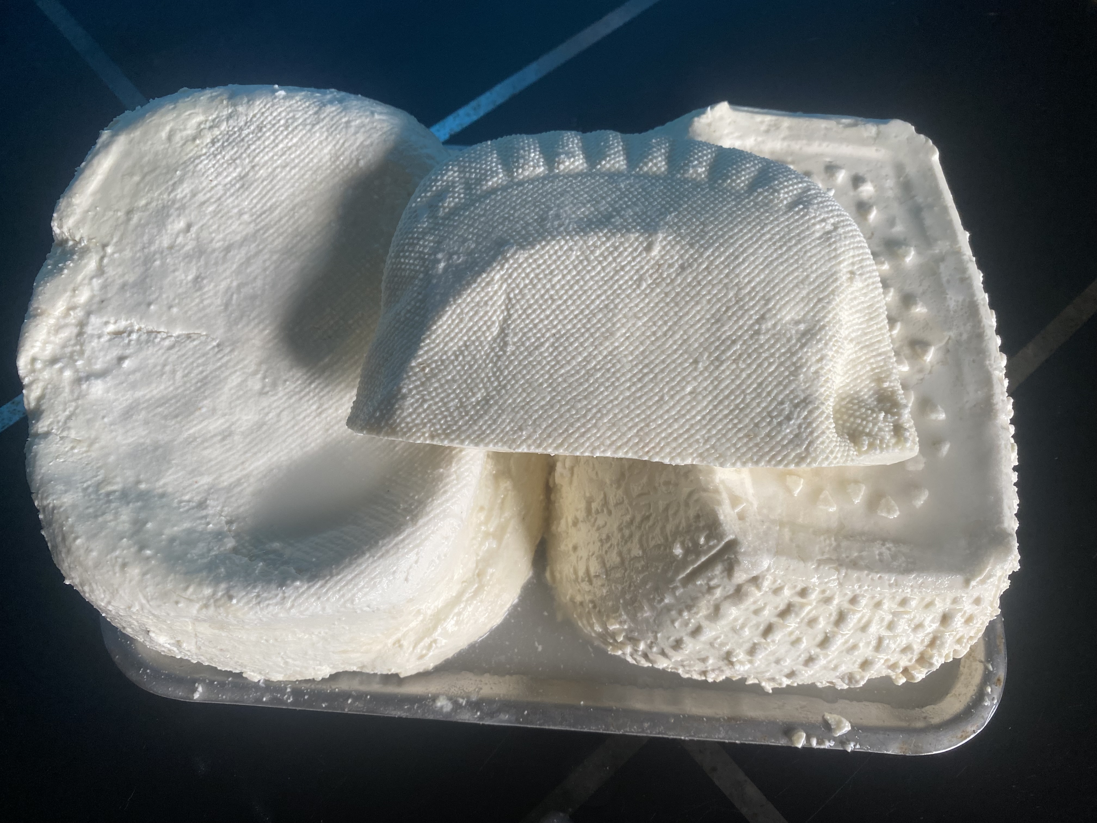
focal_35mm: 26
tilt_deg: -65.7
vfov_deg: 53.1
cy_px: 412
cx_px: 548
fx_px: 824
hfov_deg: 67.3
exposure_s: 1/121
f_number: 1.8
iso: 125
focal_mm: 4.25
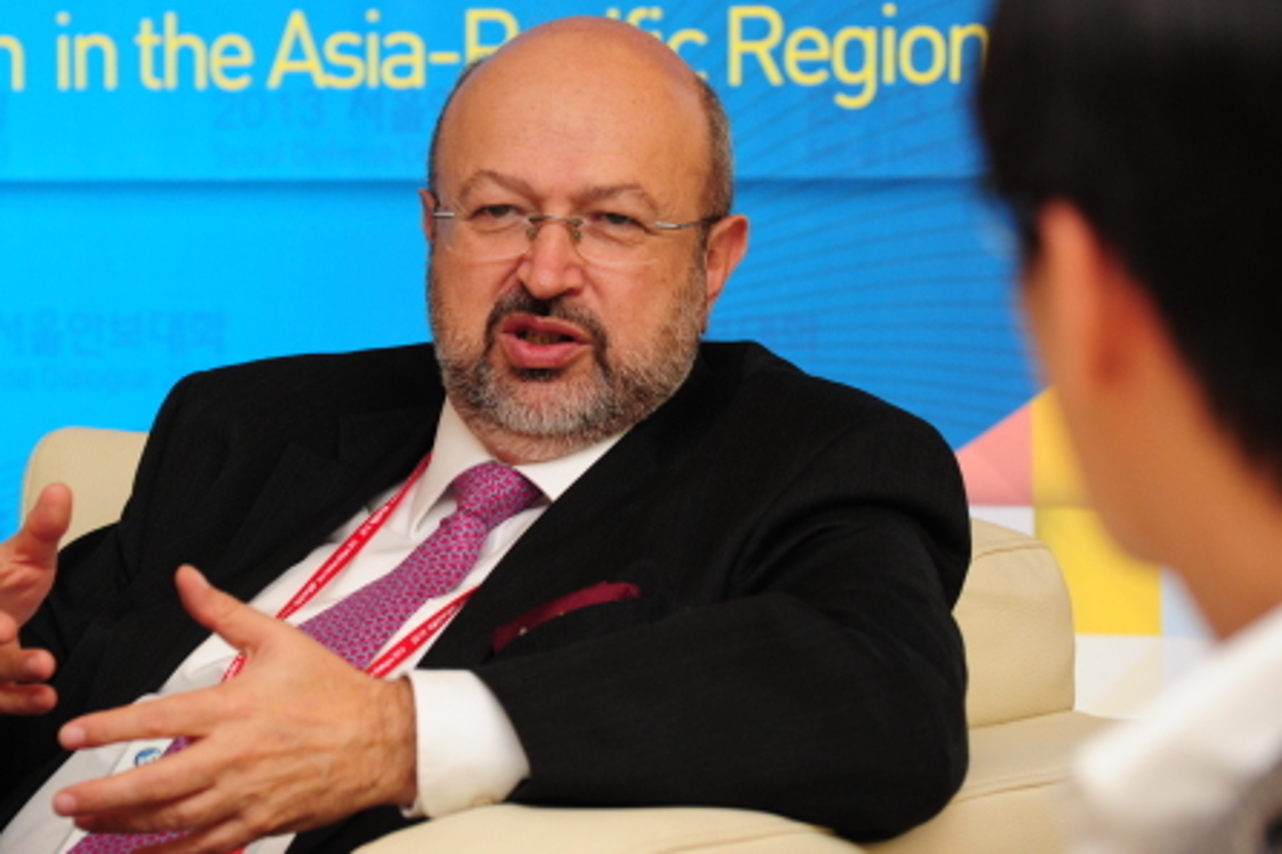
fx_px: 6478
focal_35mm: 182
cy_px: 342
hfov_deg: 11.3
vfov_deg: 7.5
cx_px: 440
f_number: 5.6
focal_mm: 125
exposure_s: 1/160
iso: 1600
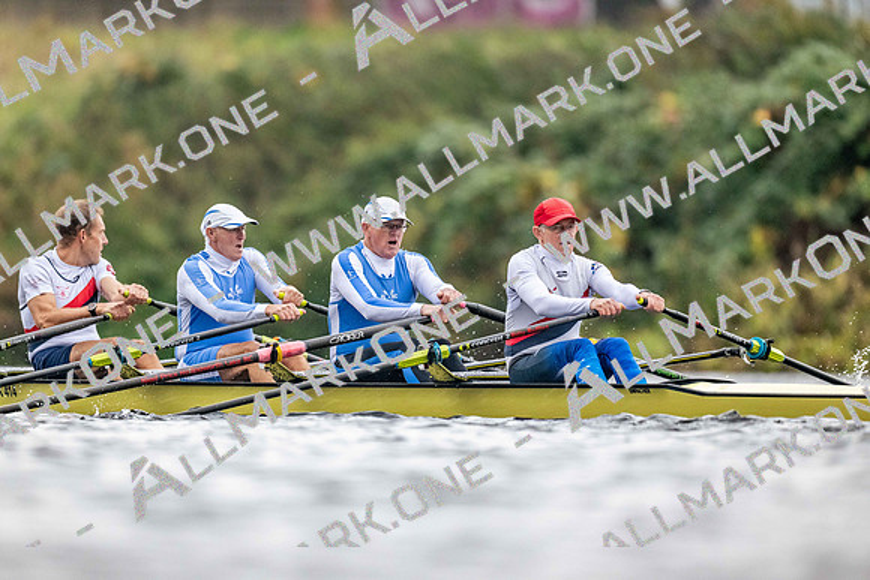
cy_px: 290
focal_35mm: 600
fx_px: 14503
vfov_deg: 2.3
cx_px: 435
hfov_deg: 3.4
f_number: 4
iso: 4500
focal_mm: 600
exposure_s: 1/2500
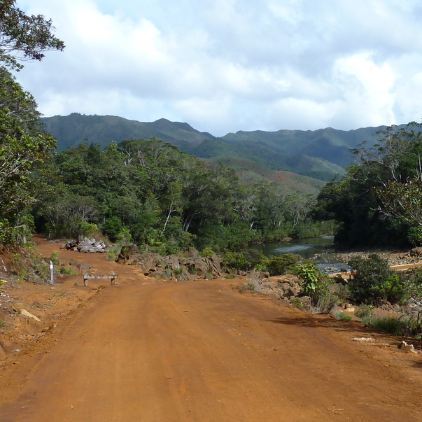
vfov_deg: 38.3
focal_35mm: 44
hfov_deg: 36.2
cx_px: 371
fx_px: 607
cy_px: 238
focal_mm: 4.1
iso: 80
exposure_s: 1/400
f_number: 4
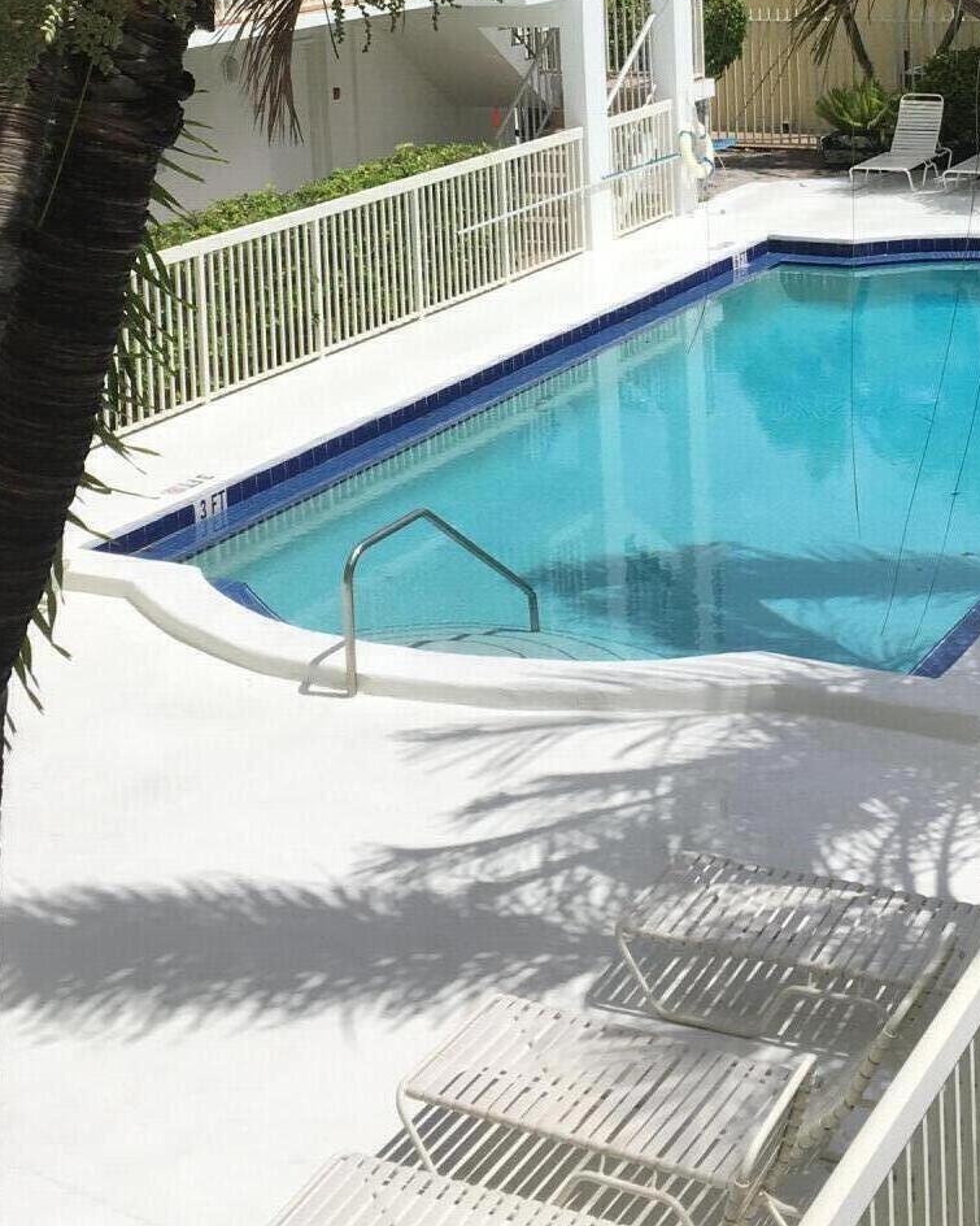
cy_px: 53
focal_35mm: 60
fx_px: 2176
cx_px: 598
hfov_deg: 25.3
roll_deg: +2.4
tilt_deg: -8.1
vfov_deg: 29.7
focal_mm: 4.15
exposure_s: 1/3846
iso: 25
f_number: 2.2
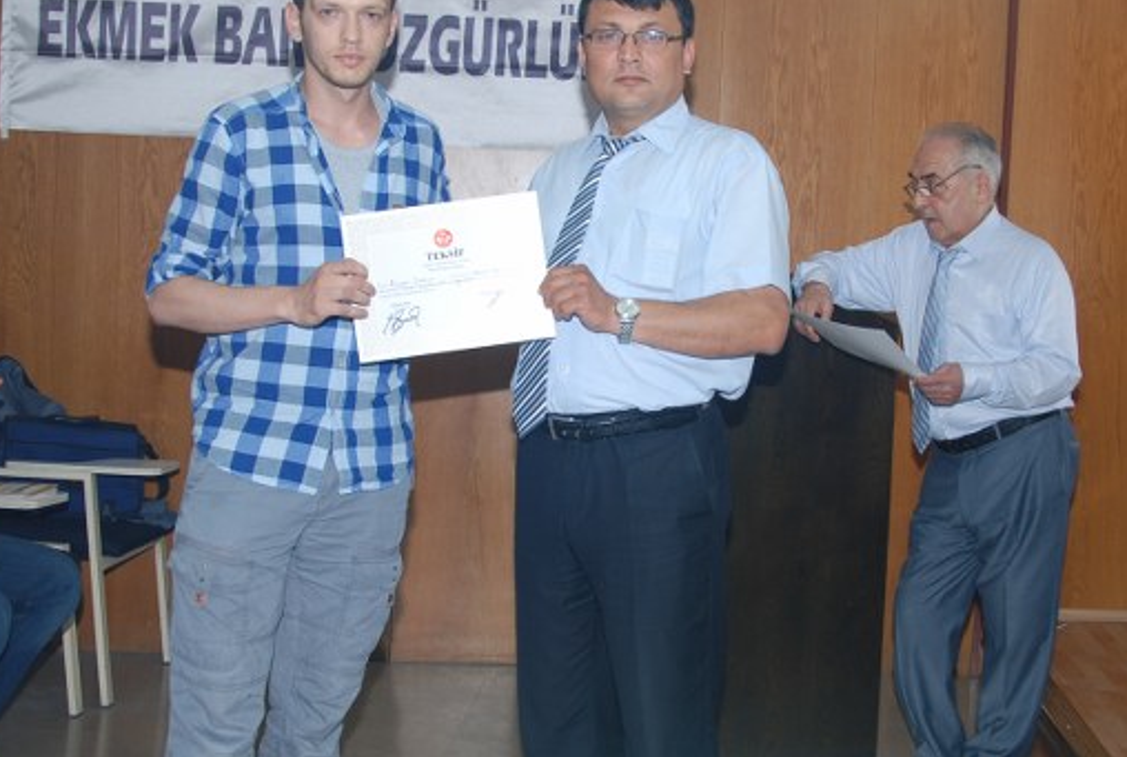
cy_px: 361
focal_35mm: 52
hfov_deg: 38.0
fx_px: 1631
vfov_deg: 26.1
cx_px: 641
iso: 200
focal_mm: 22
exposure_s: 1/60
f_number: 4
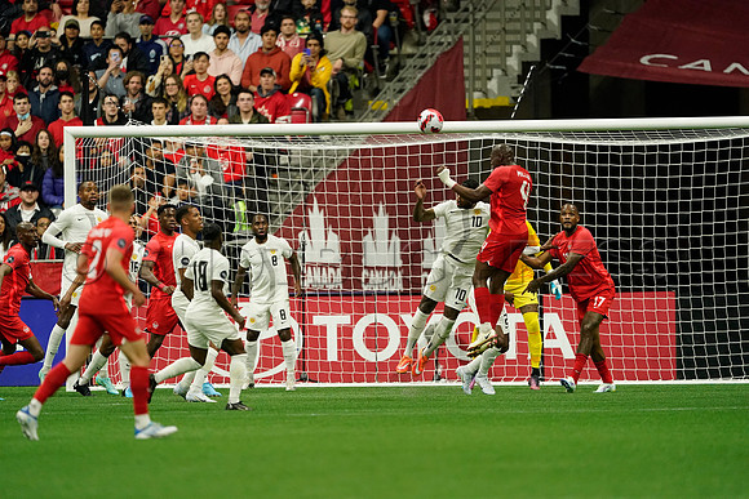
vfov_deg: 2.3
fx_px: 12486
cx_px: 374
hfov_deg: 3.4
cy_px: 250
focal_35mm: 600
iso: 5000
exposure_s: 1/2000
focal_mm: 600
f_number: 4
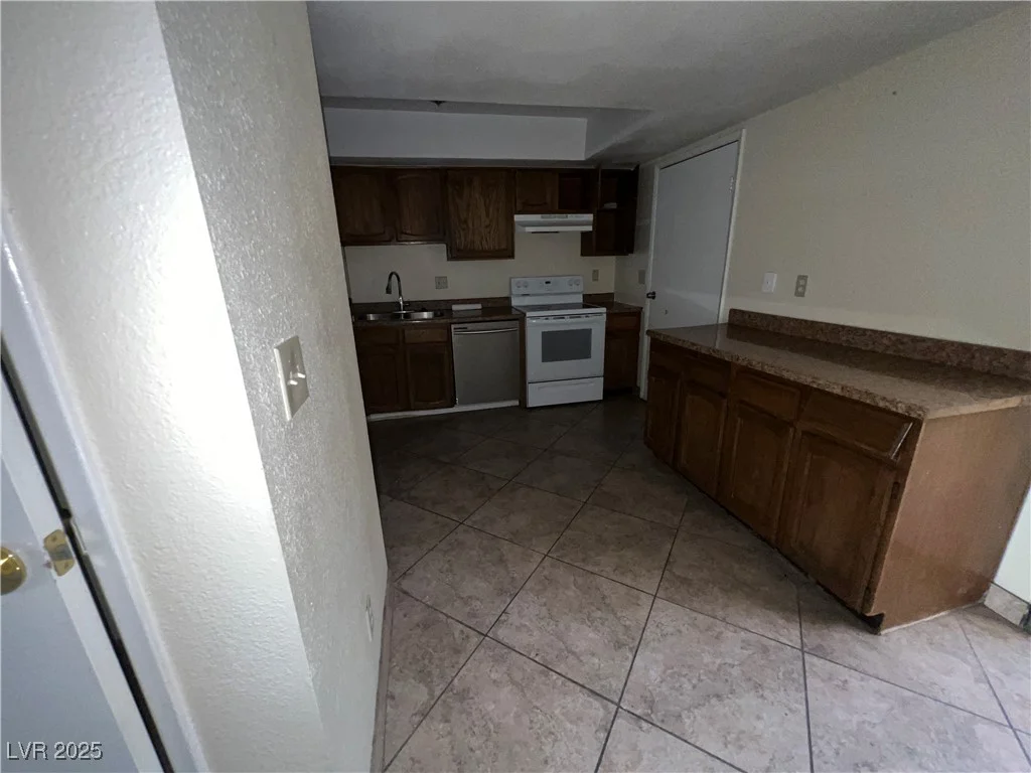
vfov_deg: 89.9
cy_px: 386
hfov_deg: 106.2
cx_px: 516
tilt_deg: -17.2
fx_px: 387
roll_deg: +2.2
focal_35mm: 13
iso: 200
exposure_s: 1/53
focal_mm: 1.57
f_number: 1.8
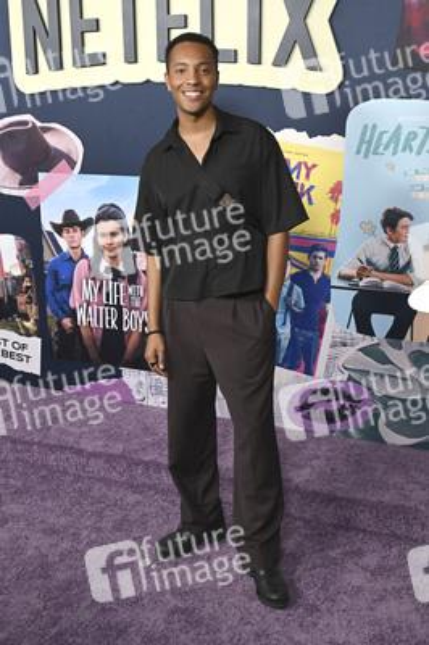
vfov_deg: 54.5
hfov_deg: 37.8
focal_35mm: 35
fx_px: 627
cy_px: 322
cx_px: 214
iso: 1250
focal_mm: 35
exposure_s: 1/250
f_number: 5.6
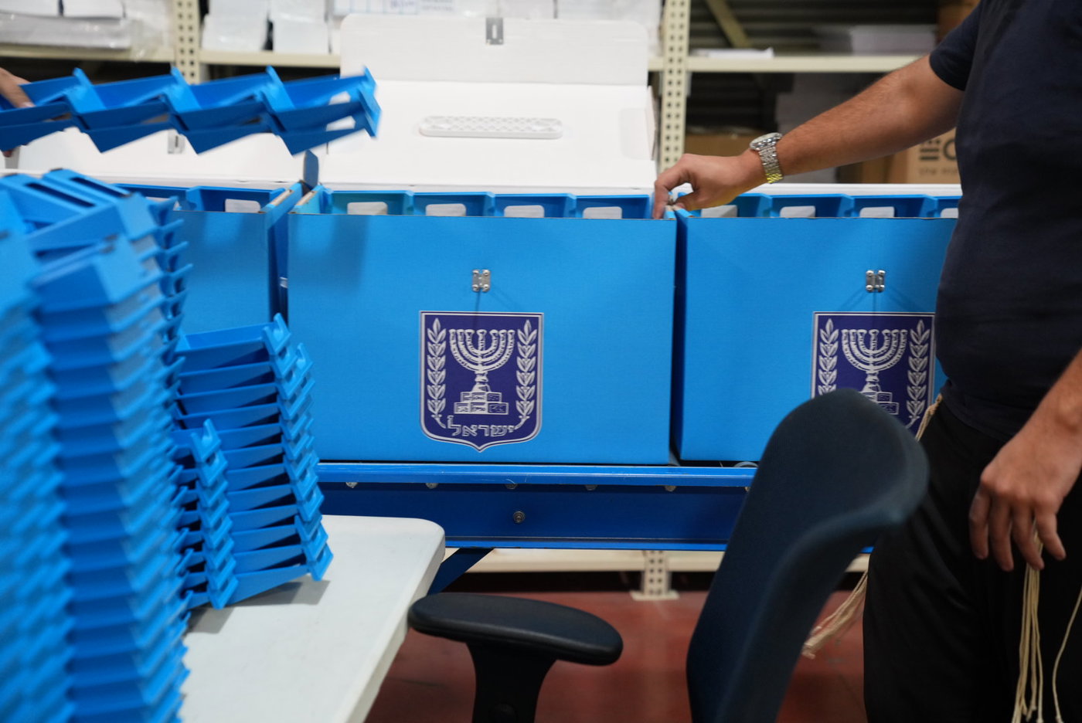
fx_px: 1805
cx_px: 541
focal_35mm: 60
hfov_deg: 33.4
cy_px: 362
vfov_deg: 22.7
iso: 2500
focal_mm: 60
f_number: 3.2
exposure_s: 1/125
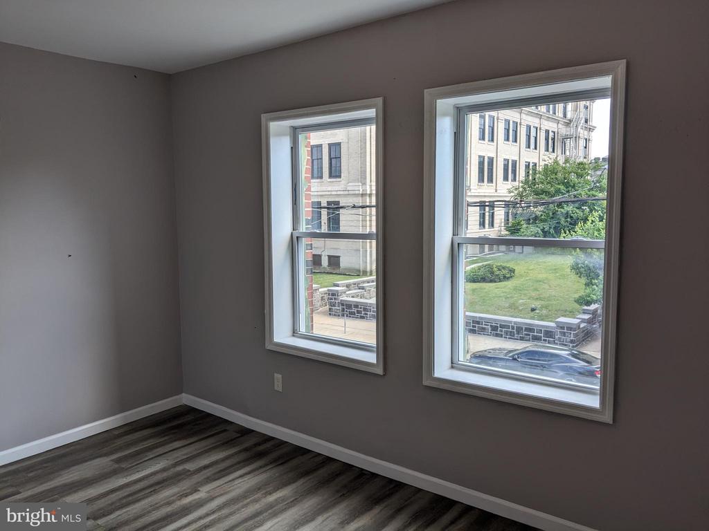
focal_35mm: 27
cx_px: 354
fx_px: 553
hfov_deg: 65.3
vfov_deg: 51.4
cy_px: 266
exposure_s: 1/779
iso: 57
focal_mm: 4.38
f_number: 1.73
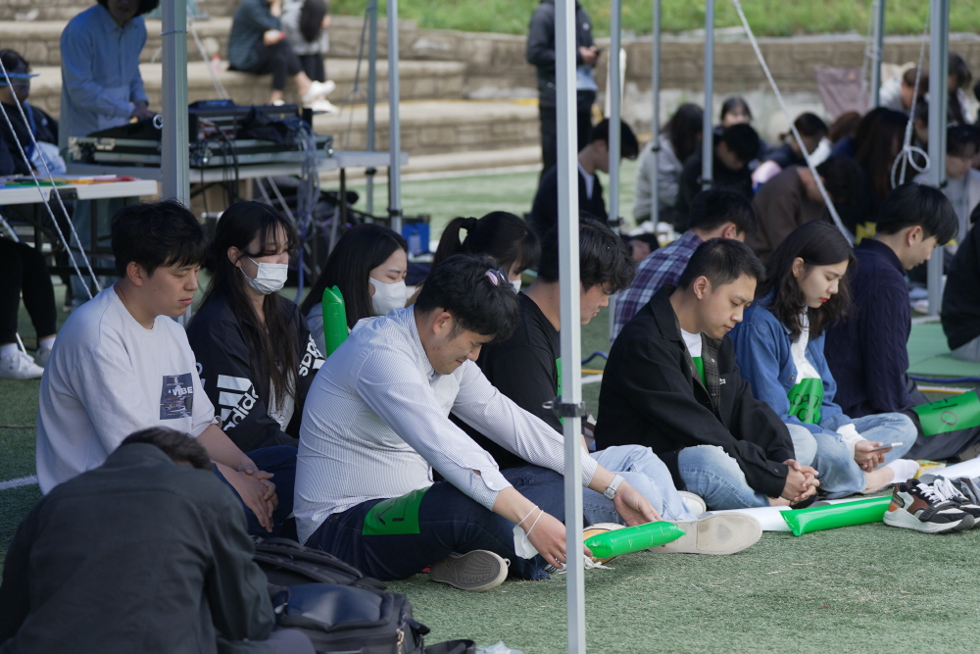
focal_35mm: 135
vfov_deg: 10.2
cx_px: 490
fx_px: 3675
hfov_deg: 15.2
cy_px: 327
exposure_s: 1/60
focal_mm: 135
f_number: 5
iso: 100
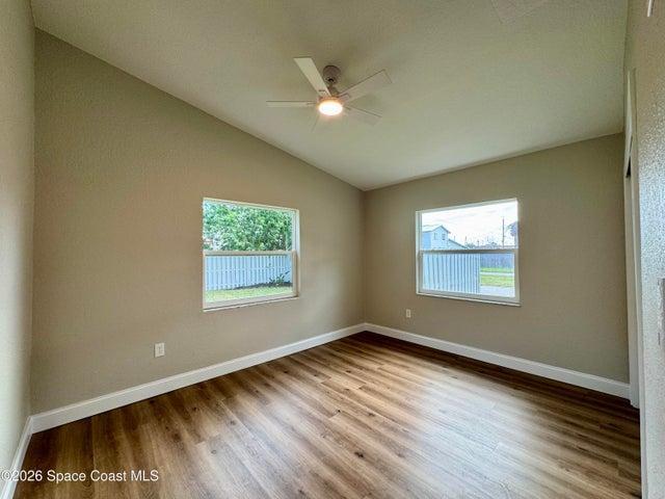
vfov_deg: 85.7
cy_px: 250
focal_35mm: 14
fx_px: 269
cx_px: 332
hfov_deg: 102.1
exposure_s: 1/120
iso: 80
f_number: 2.2
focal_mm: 2.22
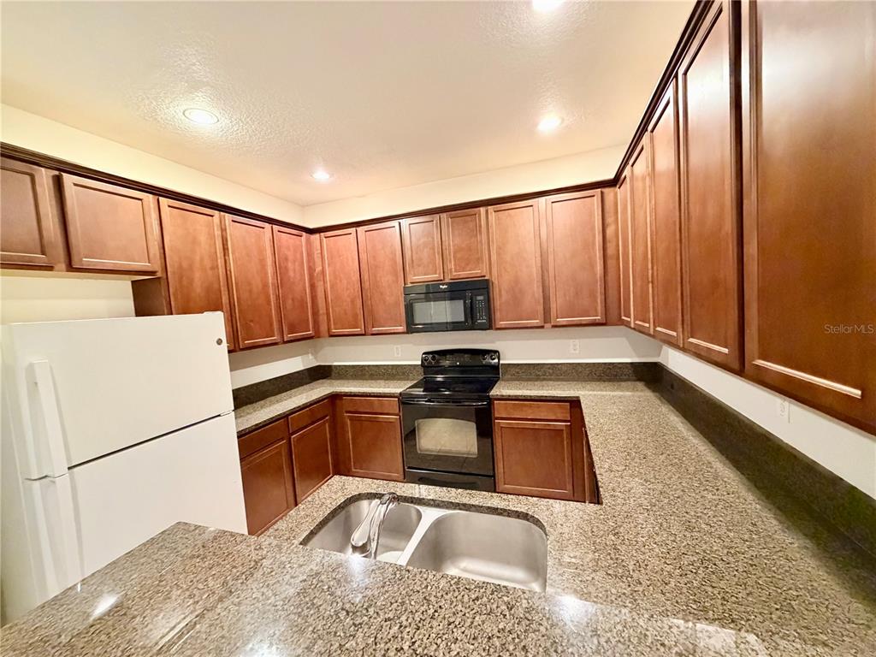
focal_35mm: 14
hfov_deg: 102.1
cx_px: 438
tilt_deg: -3.8
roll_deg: +3.2
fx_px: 354
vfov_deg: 85.7
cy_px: 328
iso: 1000
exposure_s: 1/60
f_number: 2.2
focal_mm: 2.22
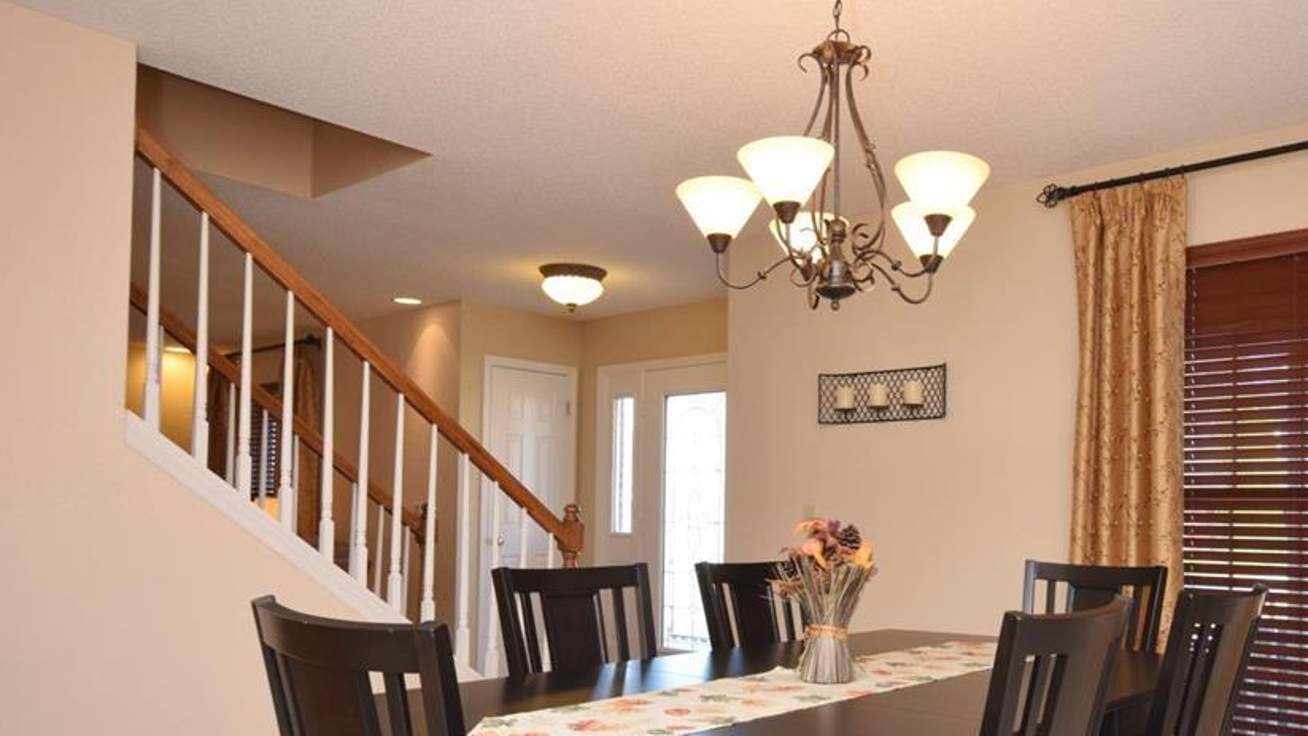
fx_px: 1006
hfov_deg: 65.4
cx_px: 788
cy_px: 471
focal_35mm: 29
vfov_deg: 39.8
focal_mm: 14
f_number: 8
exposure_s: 1/60
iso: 800
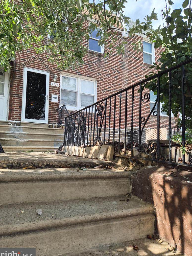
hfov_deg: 56.8
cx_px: 92
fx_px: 178
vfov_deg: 71.6
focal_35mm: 24
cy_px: 129
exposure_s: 1/1668
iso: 80
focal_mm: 5.4
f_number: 1.8
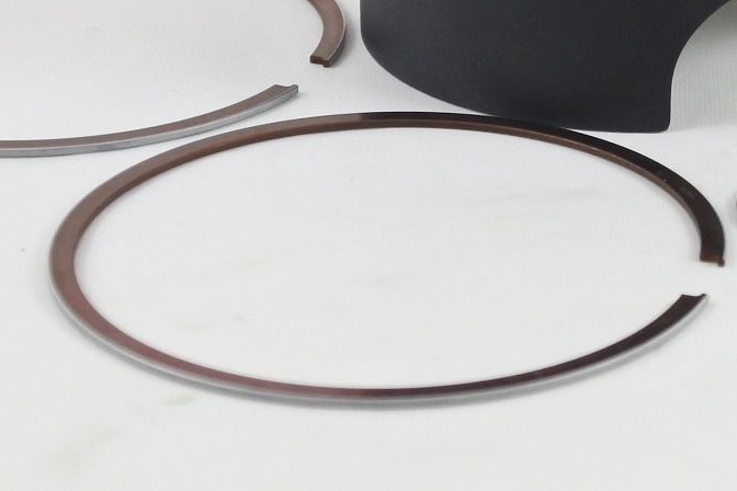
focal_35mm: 119
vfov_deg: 11.2
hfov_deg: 16.9
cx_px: 689
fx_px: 2436
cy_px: -167
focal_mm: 16.1
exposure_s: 1/125
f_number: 4.5
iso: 560
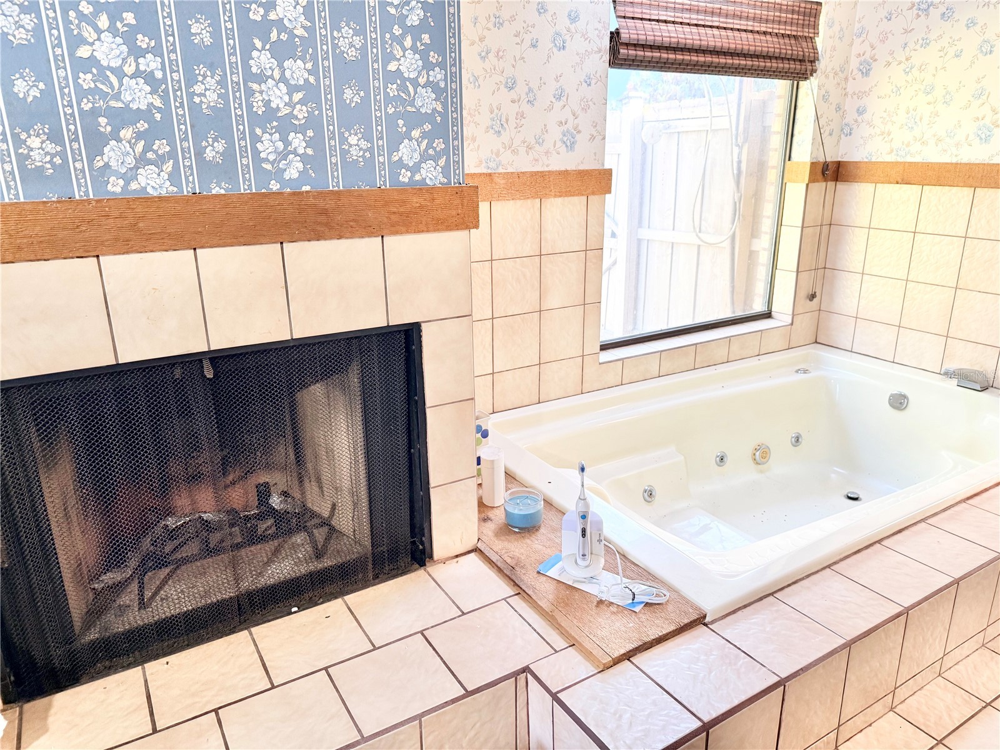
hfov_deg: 71.6
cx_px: 500
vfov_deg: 56.8
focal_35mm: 24
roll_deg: +0.7
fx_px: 693
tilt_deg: -18.1
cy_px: 375
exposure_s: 1/60
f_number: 1.78
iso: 200
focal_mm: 6.76
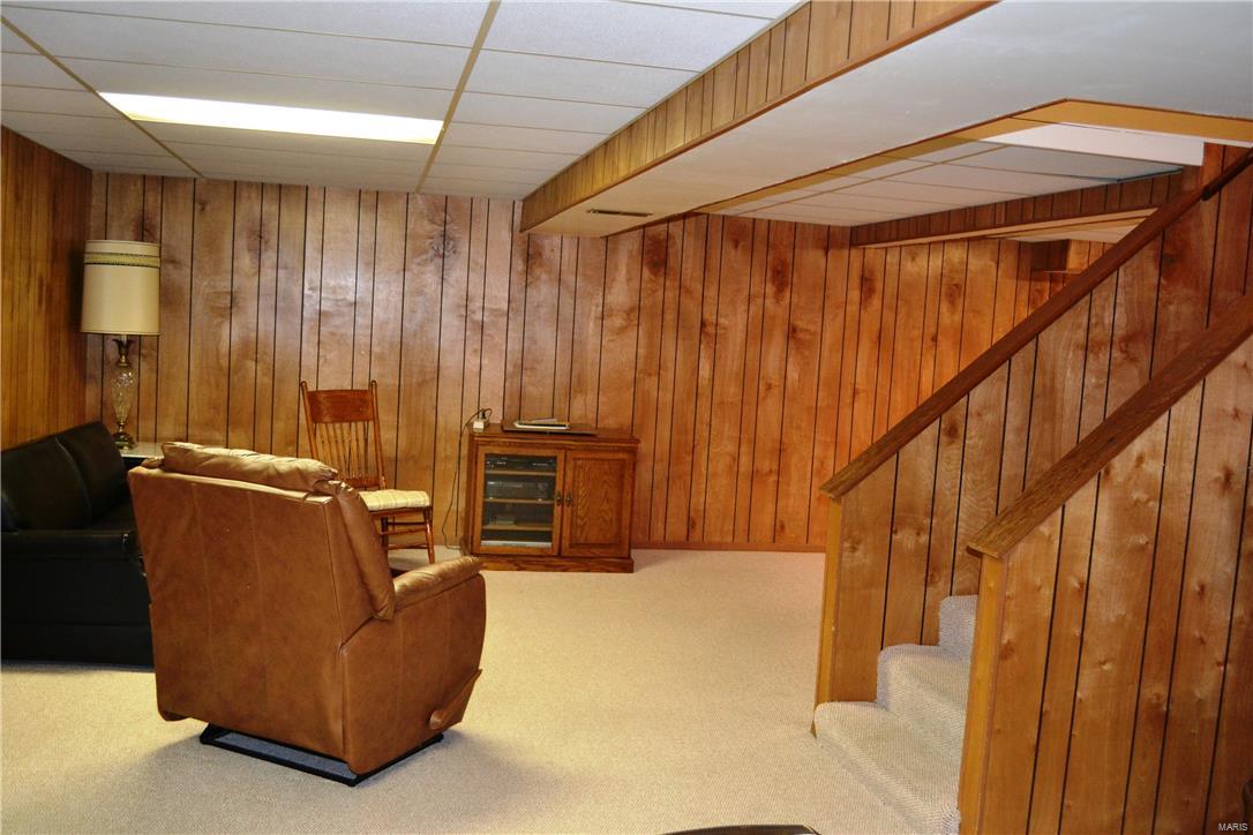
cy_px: 418
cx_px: 626
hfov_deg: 57.2
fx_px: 1148
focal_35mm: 33
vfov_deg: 40.0
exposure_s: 1/60
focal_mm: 22
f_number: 3.8
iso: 1250
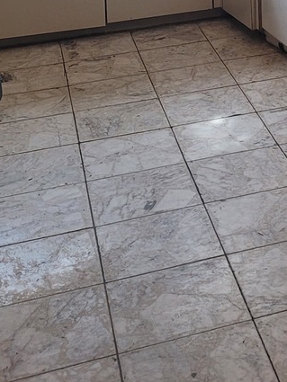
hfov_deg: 15.8
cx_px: 390
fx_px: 972
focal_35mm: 88
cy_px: -209
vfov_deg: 19.2
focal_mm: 5.4
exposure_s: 1/120
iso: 125
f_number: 1.8
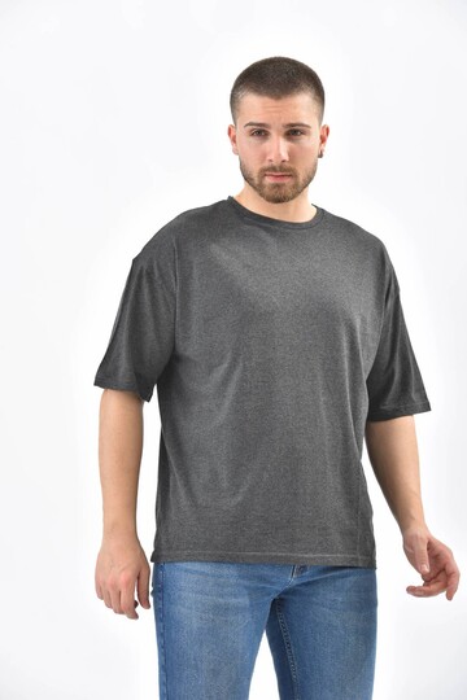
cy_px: 350
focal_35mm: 116
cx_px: 234
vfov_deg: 17.6
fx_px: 2257
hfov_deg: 11.8
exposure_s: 1/160
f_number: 7.1
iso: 100
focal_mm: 116
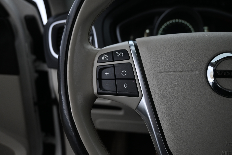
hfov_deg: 63.2
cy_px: 78
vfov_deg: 44.6
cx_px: 116
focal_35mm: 29
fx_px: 188
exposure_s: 1/30
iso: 720
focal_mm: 19.5
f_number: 3.8
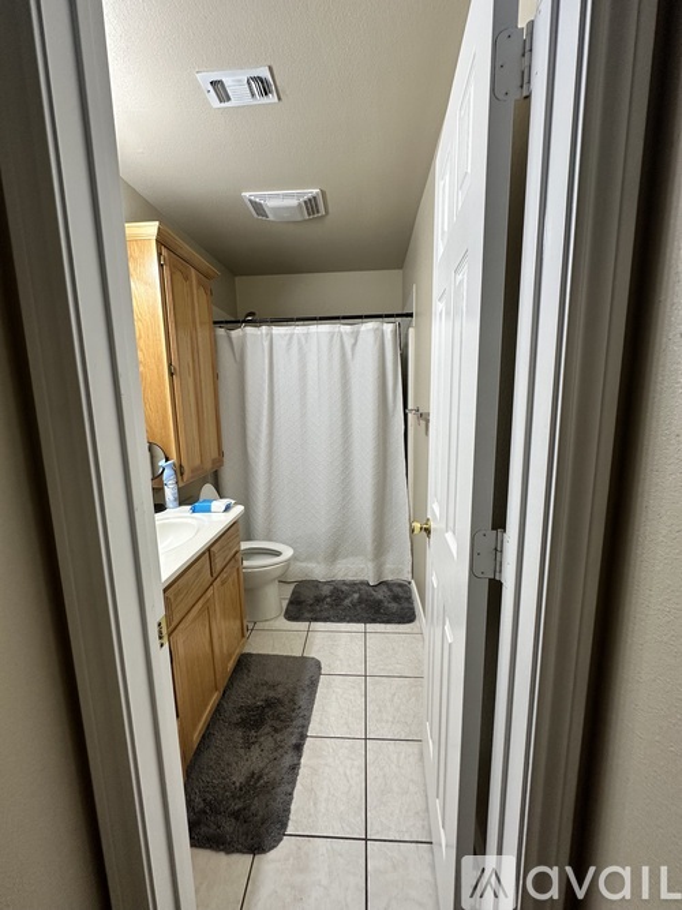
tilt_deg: -7.8
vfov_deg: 102.1
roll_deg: +0.2
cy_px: 455
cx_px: 341
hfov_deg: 85.7
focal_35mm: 14
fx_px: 368
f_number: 2.2
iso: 160
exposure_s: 1/120
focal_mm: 2.22
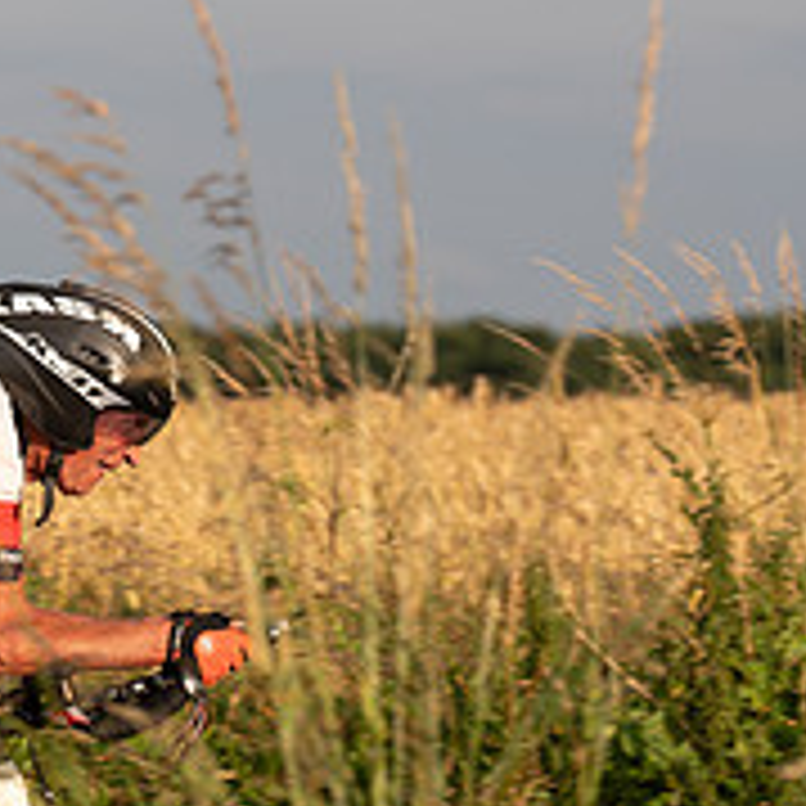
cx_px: -171
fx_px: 8061
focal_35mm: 306
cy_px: 453
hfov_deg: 5.7
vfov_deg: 5.7
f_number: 4.5
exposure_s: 1/800
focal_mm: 111
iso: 160
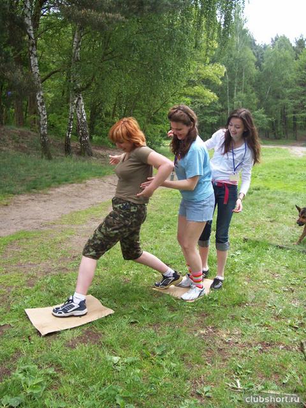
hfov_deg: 41.8
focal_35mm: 34
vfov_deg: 54.0
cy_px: 204
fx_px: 401
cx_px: 153
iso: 80
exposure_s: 1/218
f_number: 2.7
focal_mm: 5.6
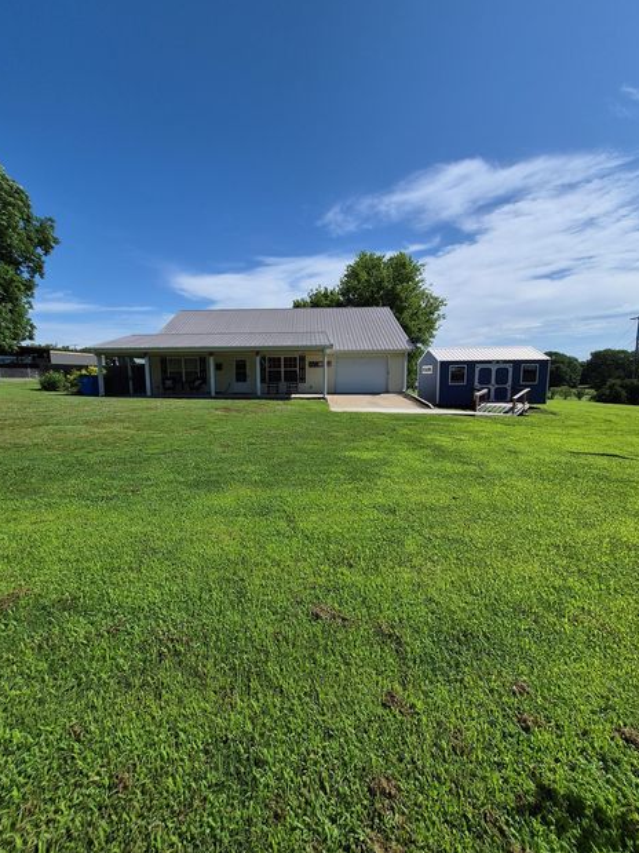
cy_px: 431
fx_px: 345
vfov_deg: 102.1
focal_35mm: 14
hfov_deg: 85.6
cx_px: 308
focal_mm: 1.74
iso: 40
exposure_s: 1/2904
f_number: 2.2
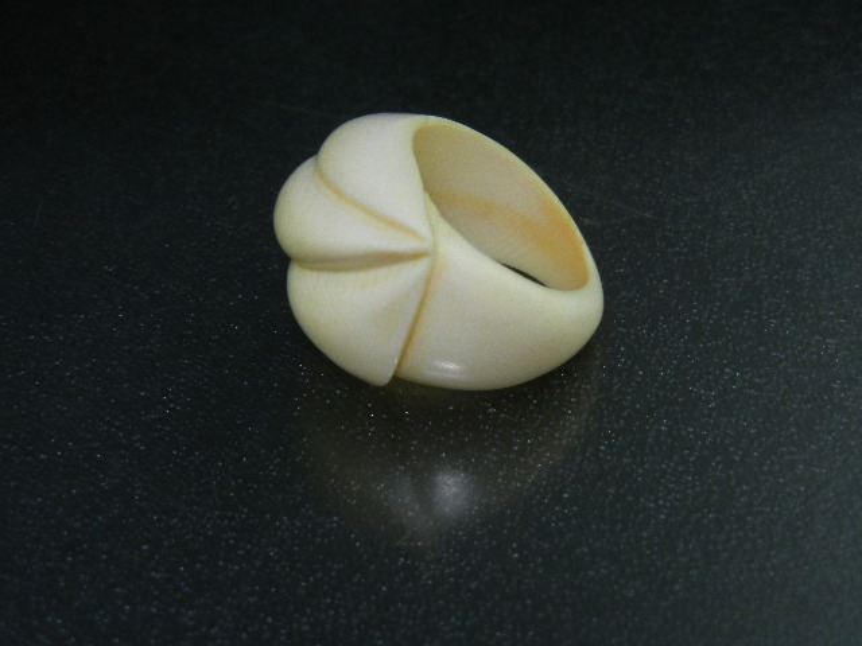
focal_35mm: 68
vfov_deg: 21.6
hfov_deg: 28.6
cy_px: 323
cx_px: 431
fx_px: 1693
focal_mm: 12.2
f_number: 8.2
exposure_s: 1/30
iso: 416
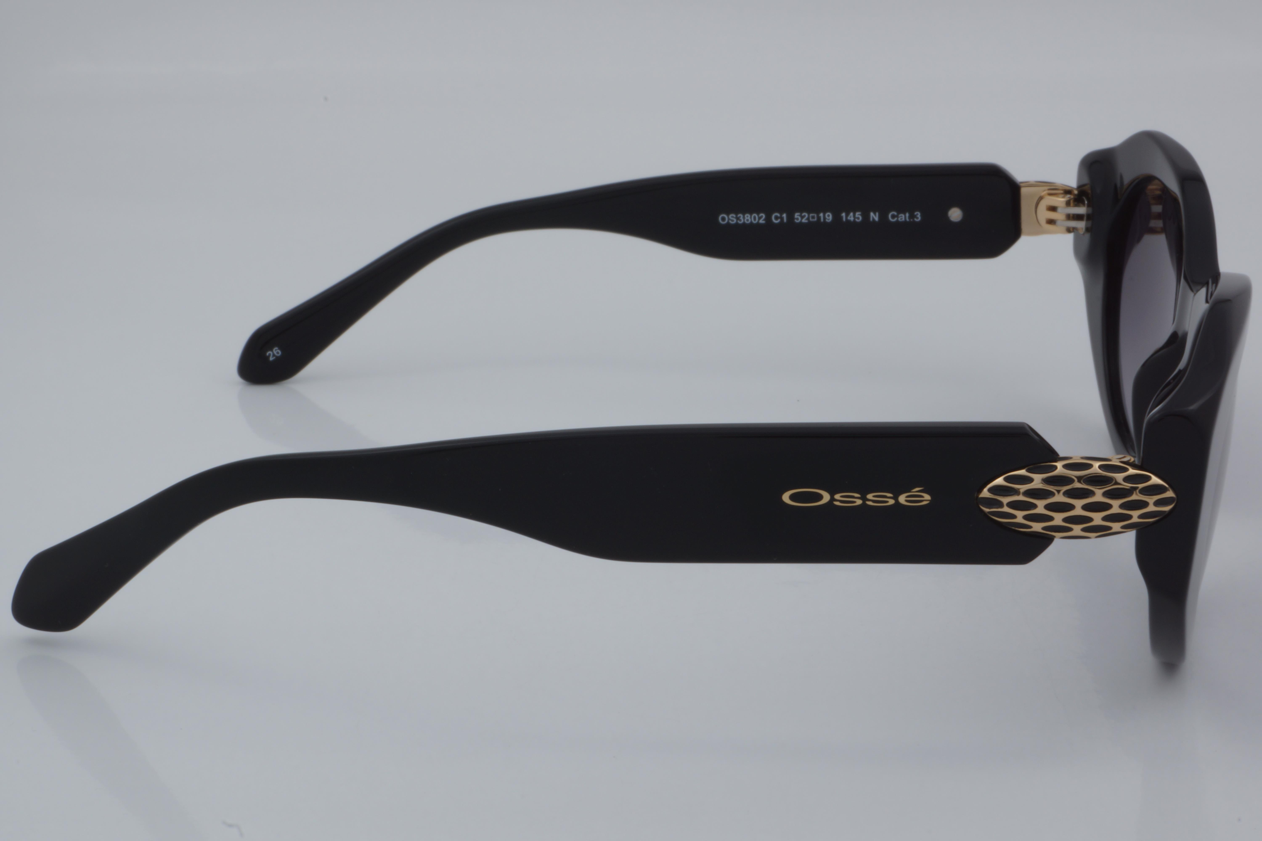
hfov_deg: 27.0
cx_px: 631
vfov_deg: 18.2
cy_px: 420
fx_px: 2629
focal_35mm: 75
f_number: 32
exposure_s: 1/4
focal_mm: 50
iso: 100
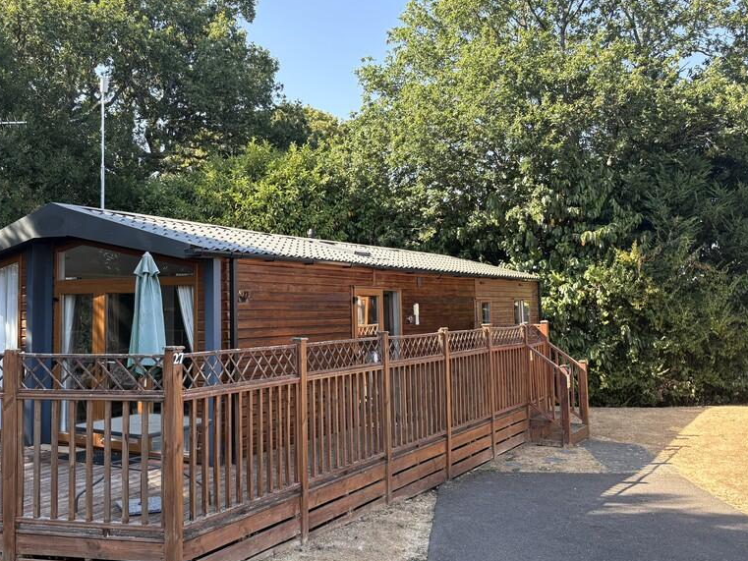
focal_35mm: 35
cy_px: 261
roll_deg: +1.9
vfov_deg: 40.7
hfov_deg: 51.7
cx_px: 255
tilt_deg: +3.2
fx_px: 756
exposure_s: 1/496
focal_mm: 5.96
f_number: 1.6
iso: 64
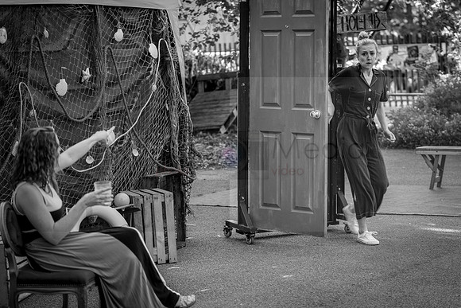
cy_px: 163
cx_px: 261
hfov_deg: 22.2
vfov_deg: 14.9
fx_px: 1174
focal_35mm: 92
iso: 125
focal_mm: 81
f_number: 2.8
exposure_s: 1/100
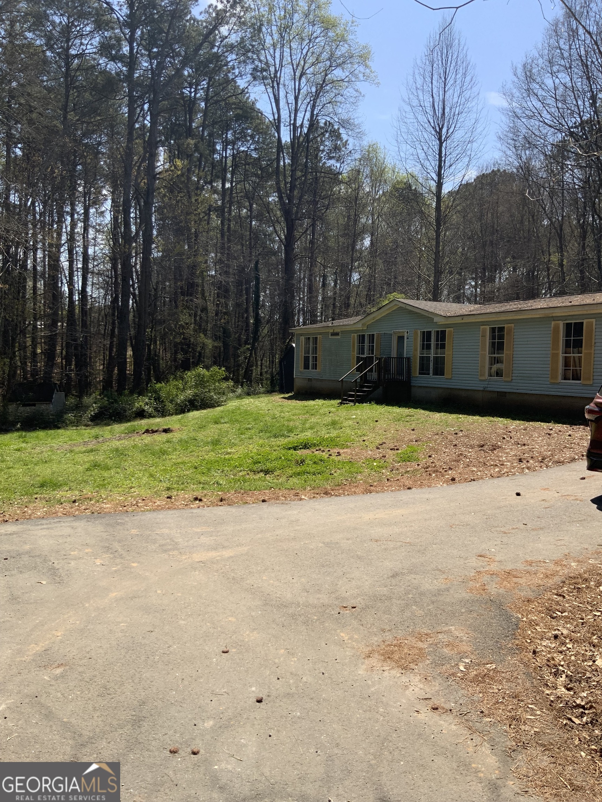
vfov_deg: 61.7
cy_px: 401
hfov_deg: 48.2
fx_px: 672
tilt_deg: -2.4
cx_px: 301
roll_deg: -2.7
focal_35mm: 29
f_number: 1.8
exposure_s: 1/1675
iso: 16
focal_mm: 3
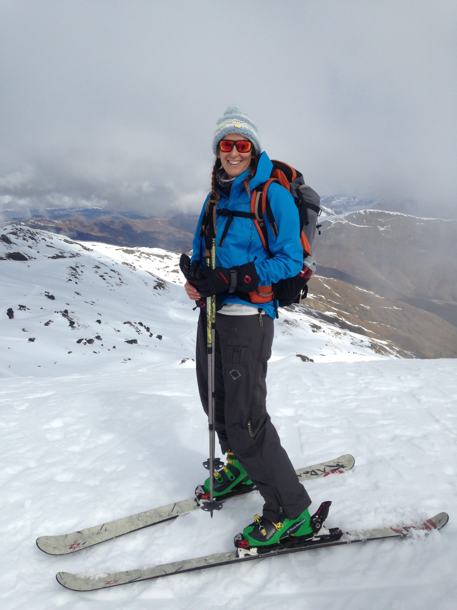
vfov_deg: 55.4
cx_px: 228
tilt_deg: -9.0
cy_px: 305
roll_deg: +1.0
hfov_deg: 42.9
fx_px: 581
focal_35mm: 33
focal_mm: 4.12
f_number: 2.4
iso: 50
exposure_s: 1/4184
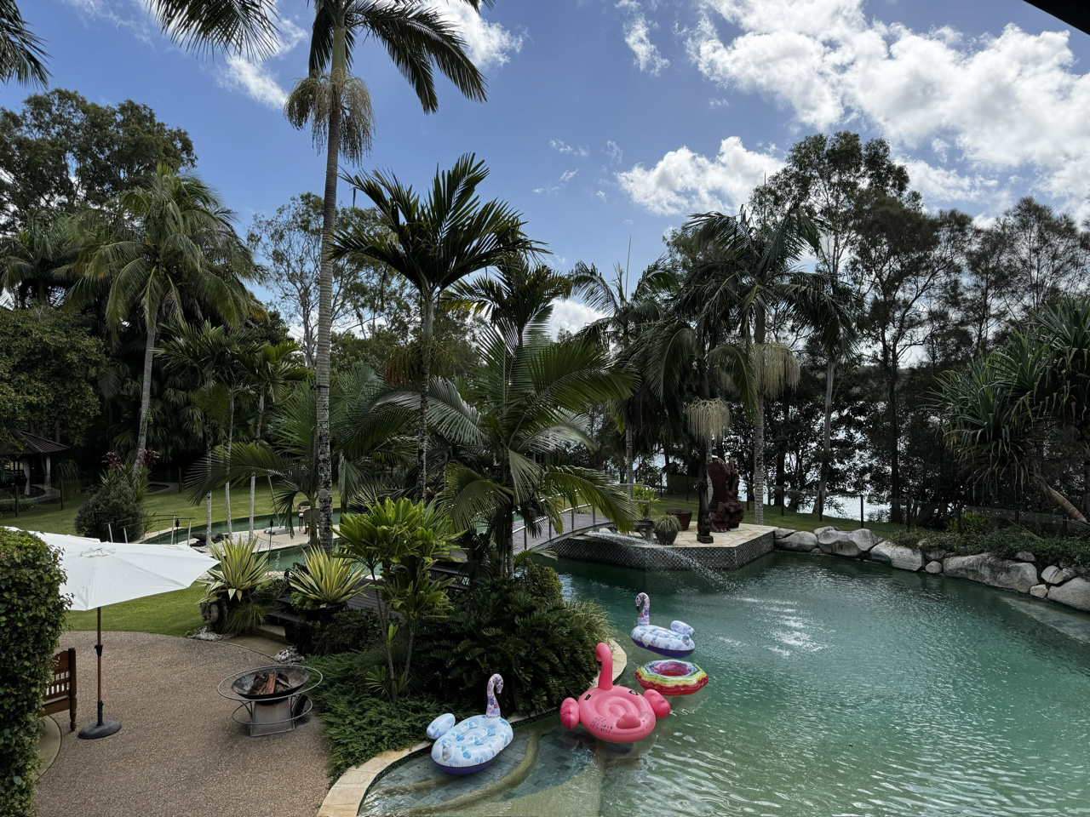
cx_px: 545
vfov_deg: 56.8
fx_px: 756
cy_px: 408
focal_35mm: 24
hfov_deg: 71.6
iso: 80
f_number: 1.78
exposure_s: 1/2604
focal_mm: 6.76
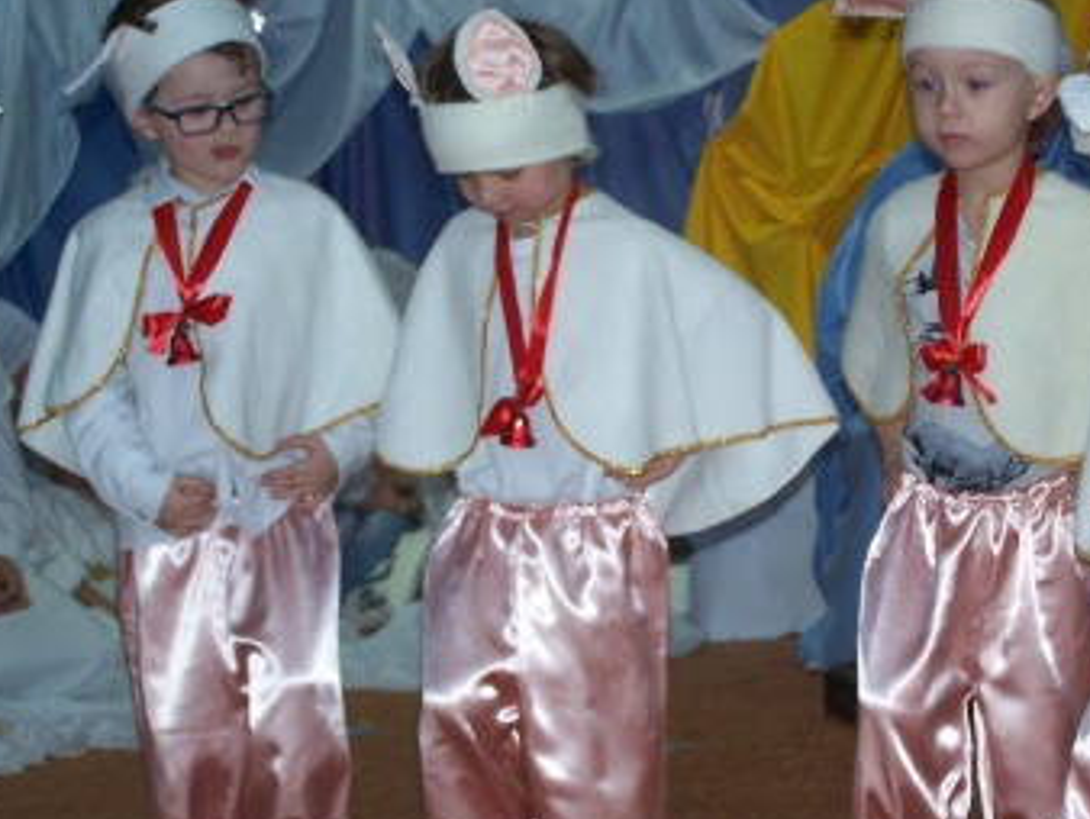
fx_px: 3214
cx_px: 732
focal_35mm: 102
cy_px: 540
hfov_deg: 19.2
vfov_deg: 14.5
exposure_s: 1/90
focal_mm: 11.5
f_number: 3.2
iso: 140
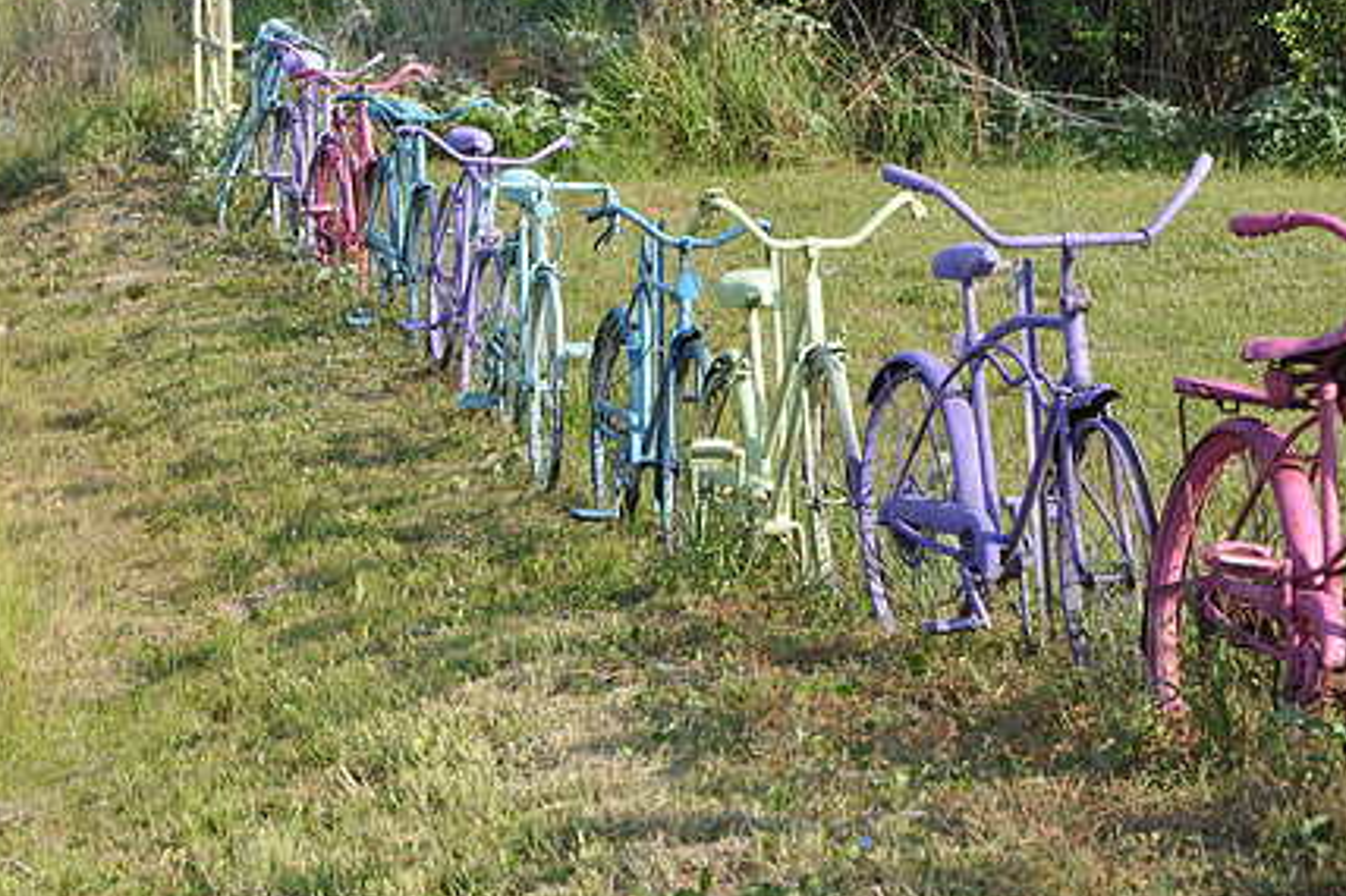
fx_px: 4709
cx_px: 576
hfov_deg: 16.3
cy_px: 385
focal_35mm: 126
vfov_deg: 10.9
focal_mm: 62
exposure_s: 1/250
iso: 200
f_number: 8
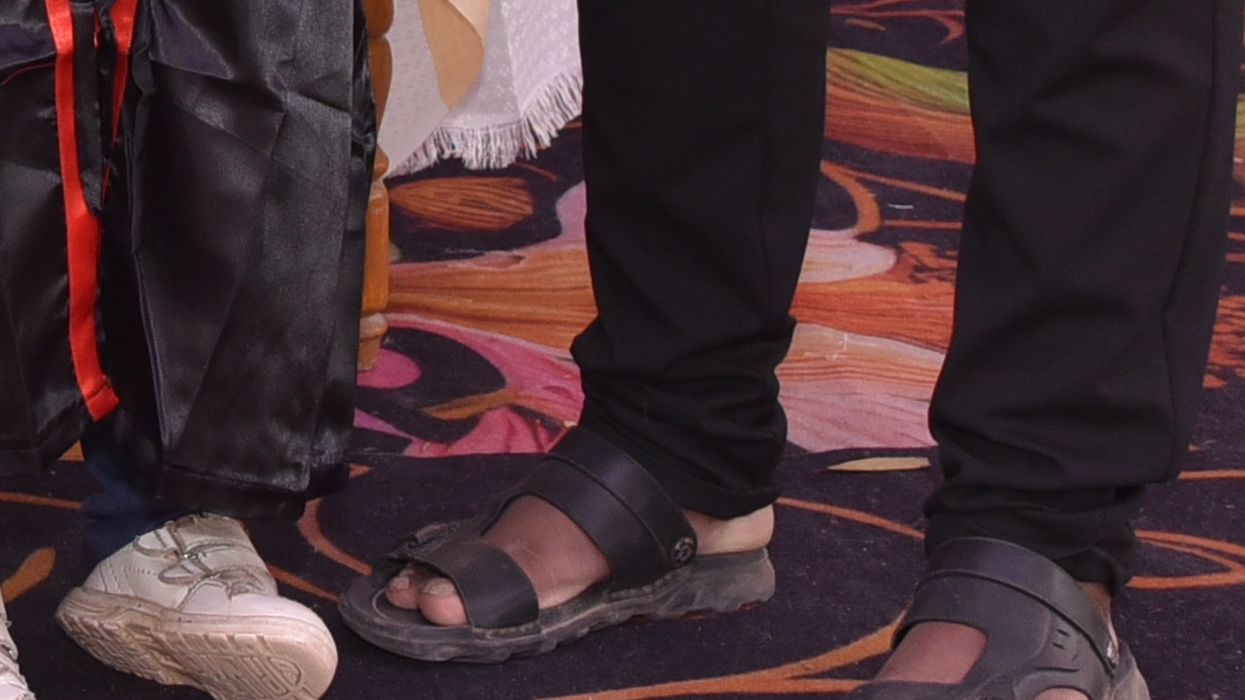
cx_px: -716
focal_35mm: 162
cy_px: -1047
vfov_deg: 7.0
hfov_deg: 12.5
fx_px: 5347
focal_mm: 32
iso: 500
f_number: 6.7
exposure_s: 1/125
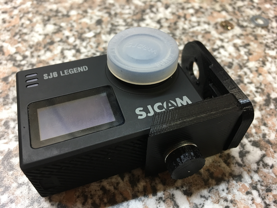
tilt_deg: -51.7
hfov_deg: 61.7
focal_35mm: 29
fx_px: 232
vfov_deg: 48.2
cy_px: 104
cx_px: 138
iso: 50
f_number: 2.2
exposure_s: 1/17
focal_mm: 4.15
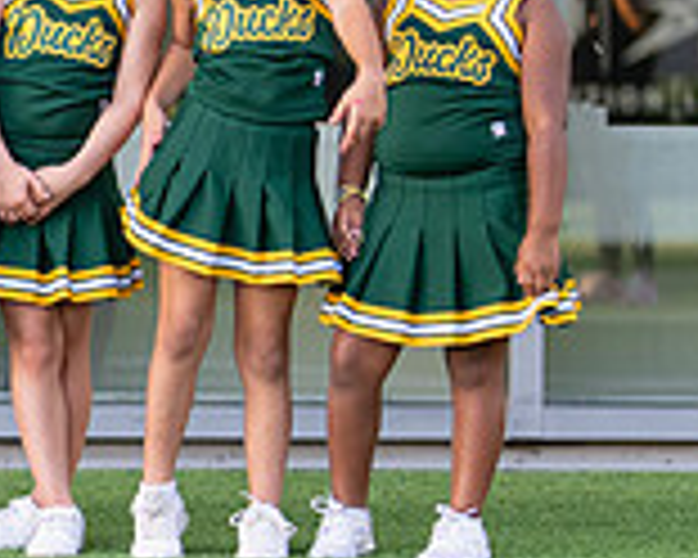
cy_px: 259
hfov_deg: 6.6
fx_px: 5991
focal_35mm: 290
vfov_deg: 5.3
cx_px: -320
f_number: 1.2
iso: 250
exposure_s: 1/1000
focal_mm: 50
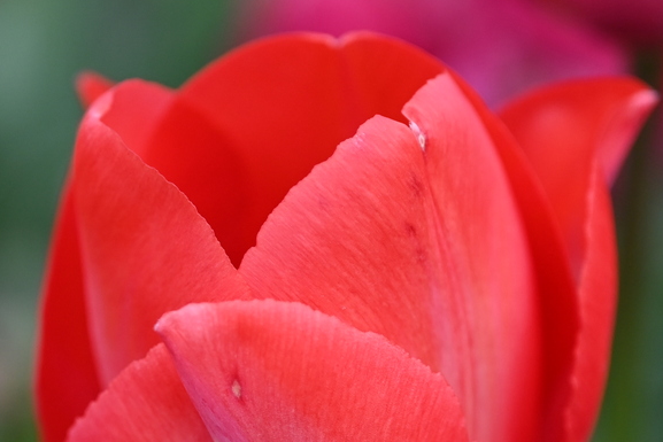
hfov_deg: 15.7
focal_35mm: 130
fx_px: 2395
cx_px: 232
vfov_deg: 10.5
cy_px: 318
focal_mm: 50
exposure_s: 1/4000
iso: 640
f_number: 3.5
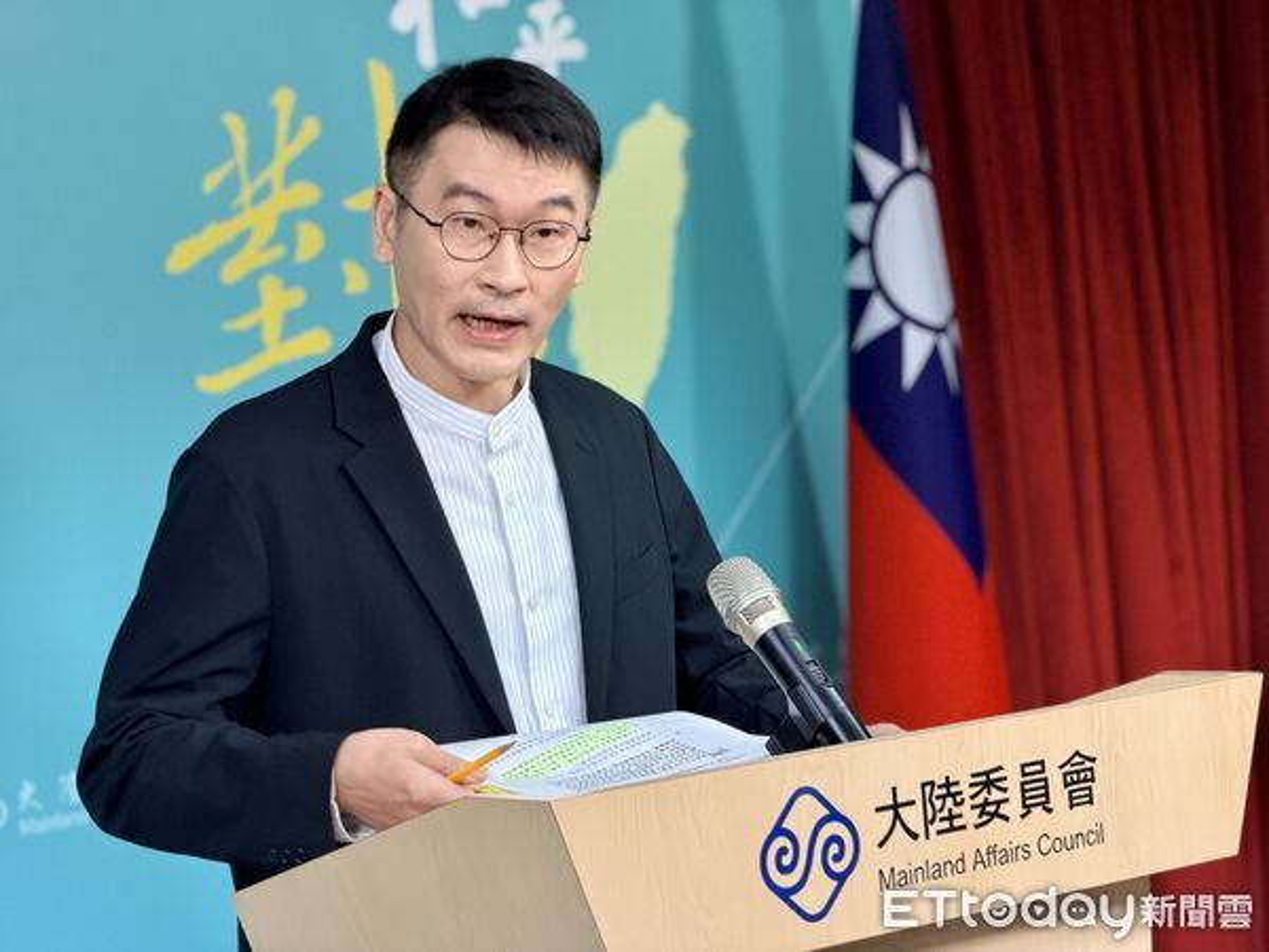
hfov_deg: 19.6
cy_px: 476
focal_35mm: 100
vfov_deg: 14.8
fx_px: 3666
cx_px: 634
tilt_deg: -2.6
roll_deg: +5.5
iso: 320
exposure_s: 1/120
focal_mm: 16.89
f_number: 2.8
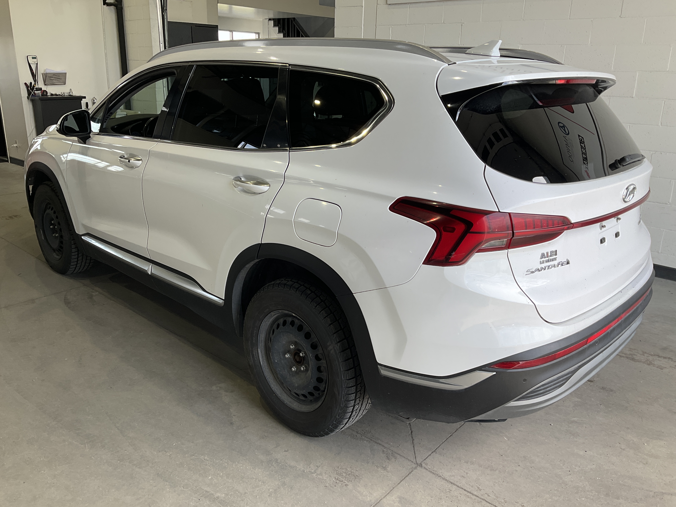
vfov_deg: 48.2
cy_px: 254
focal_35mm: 29
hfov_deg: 61.7
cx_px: 338
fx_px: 566
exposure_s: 1/177
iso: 20
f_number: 1.8
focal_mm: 3
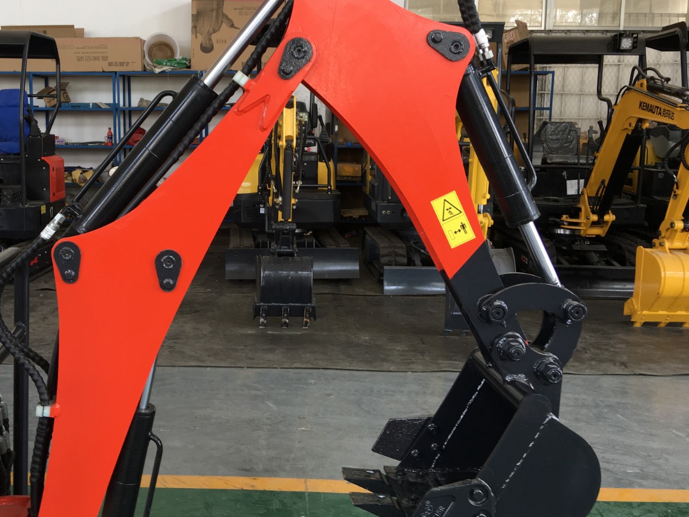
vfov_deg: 35.9
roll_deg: -0.2
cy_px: 218
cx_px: 251
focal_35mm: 40
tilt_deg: -6.3
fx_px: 796
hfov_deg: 46.3
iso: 32
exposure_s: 1/50
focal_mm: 4.15
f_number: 2.2
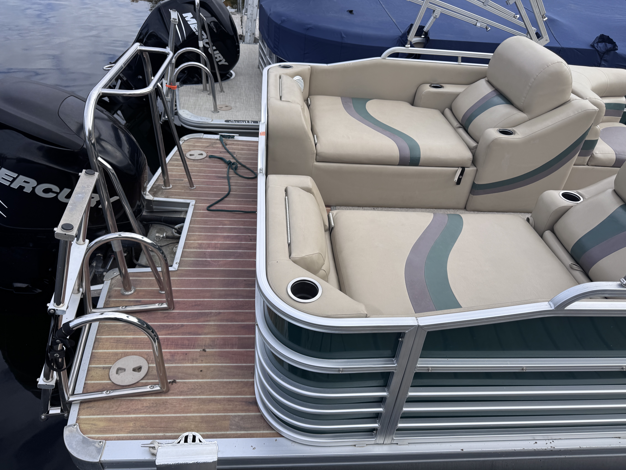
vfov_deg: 54.9
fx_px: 452
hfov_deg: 69.4
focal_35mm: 25
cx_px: 321
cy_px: 225
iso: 80
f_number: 1.78
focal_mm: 6.76
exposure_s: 1/2174
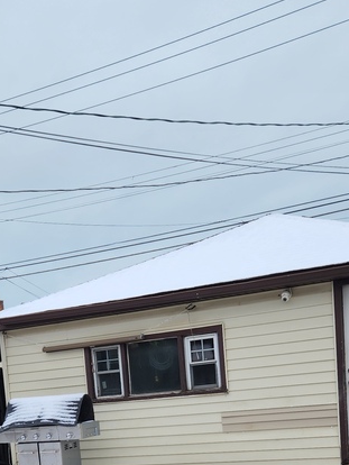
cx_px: 121
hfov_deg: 24.3
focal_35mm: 60
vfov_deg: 29.2
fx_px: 806
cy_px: 508
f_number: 1.8
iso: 20
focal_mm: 5.4
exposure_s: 1/523
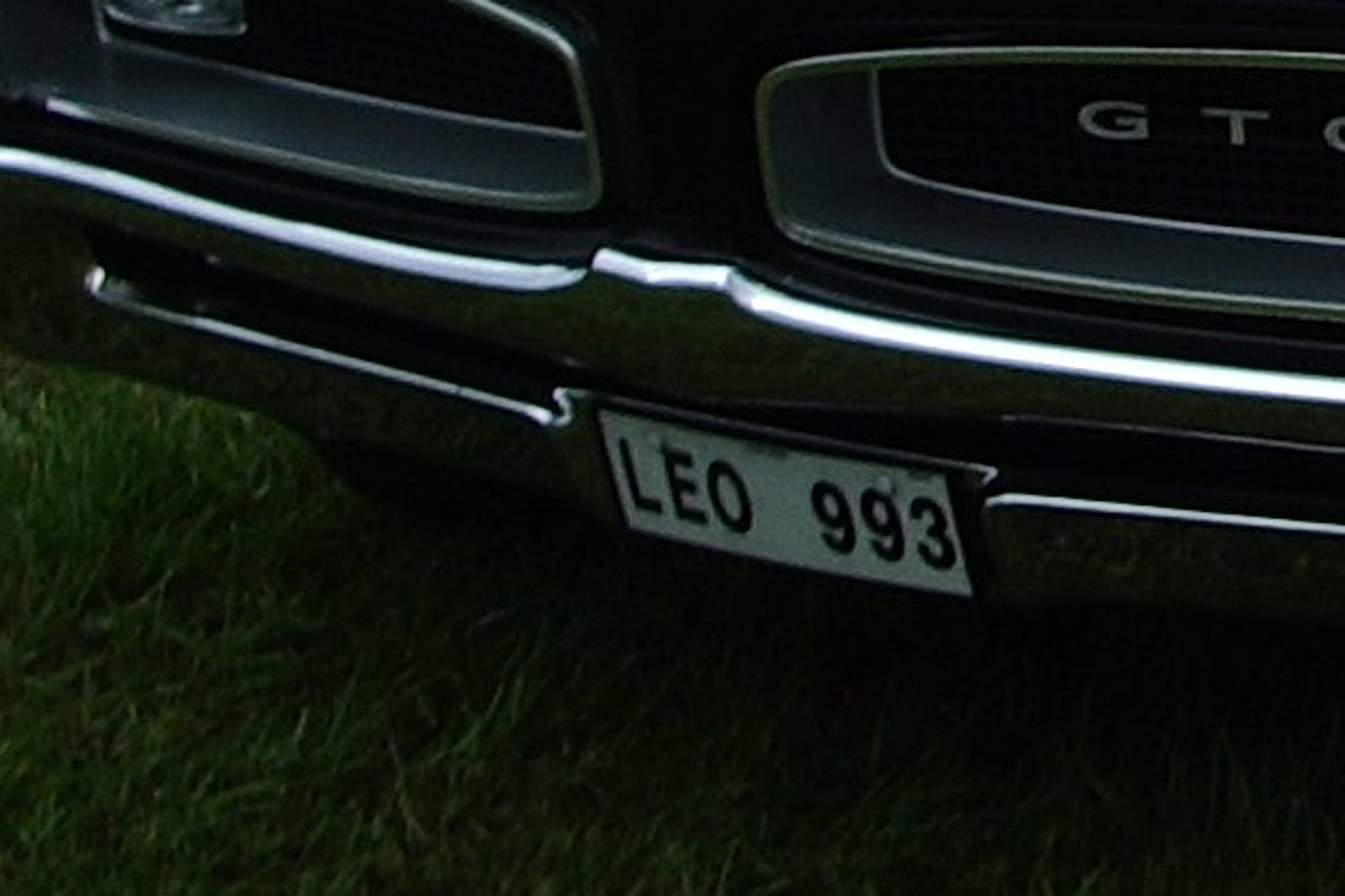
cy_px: -286
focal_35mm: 136
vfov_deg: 9.9
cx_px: 1912
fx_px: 5079
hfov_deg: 14.3
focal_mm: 5.8
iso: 50
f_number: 4.3
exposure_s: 1/320
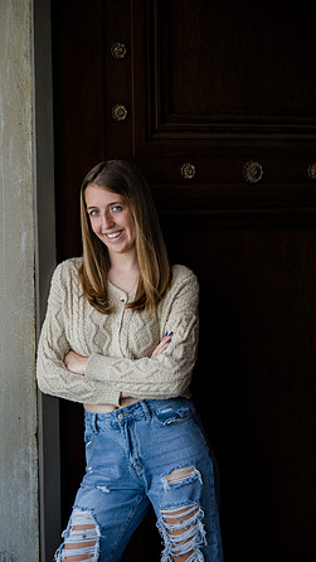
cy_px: 280
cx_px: 136
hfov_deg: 16.1
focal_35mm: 75
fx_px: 1117
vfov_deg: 28.2
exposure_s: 1/250
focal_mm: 71
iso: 250
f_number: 2.8
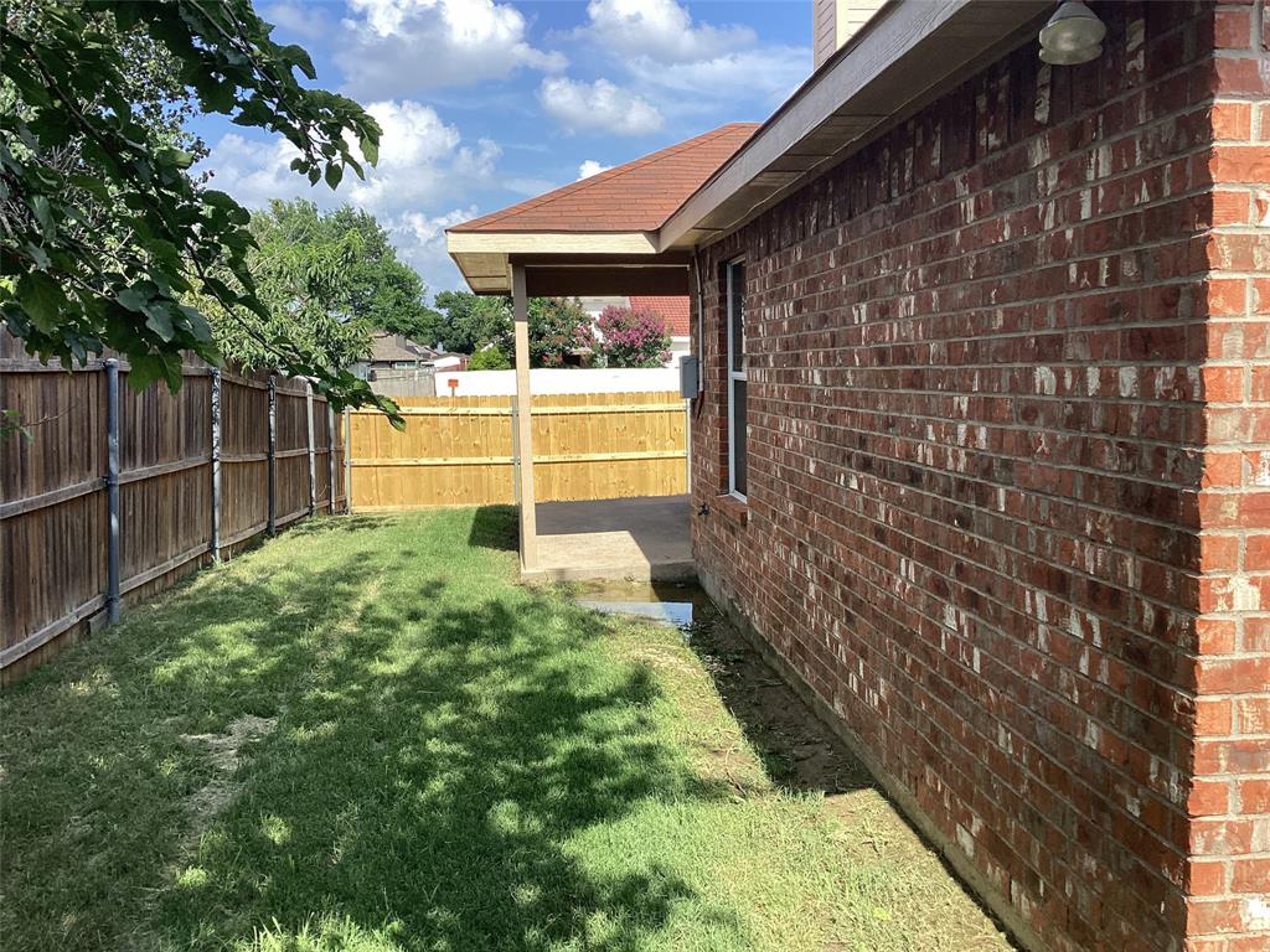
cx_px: 635
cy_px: 476
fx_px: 1137
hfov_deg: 58.4
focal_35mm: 31
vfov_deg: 45.4
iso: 25
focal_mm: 3.3
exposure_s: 1/776
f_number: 2.4
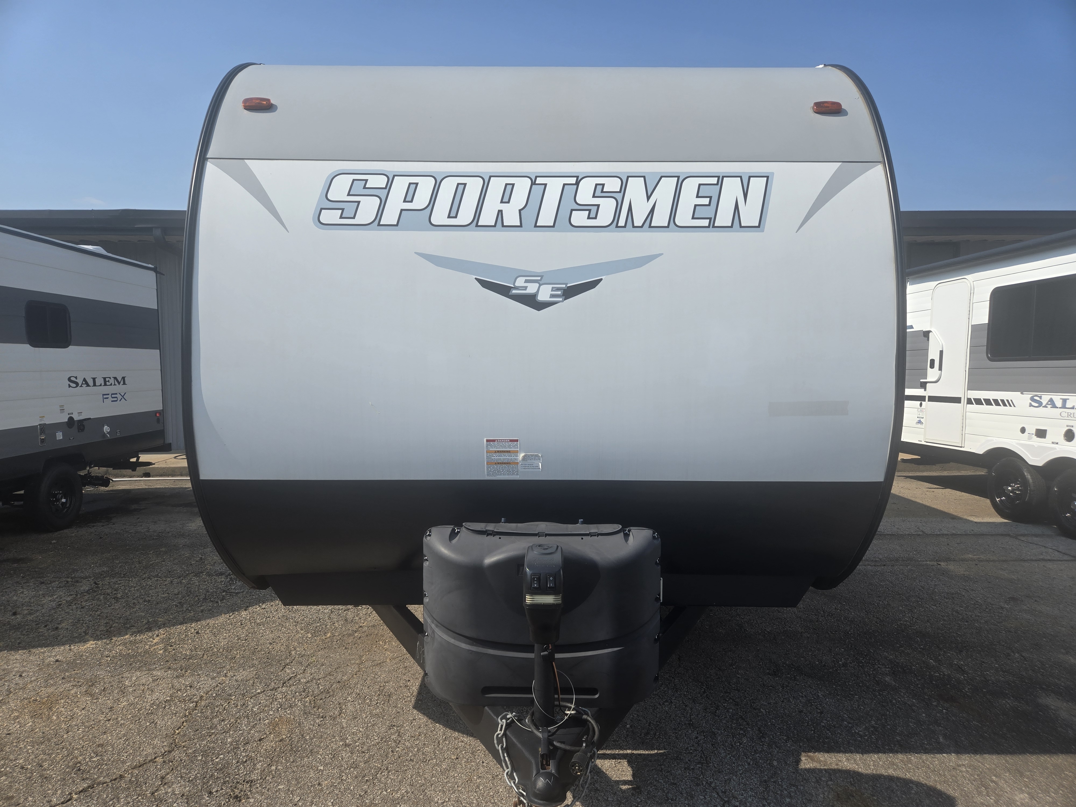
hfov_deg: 73.9
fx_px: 715
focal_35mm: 23
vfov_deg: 58.9
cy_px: 404
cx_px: 538
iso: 25
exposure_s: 1/2252
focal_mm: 5.4
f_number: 1.8
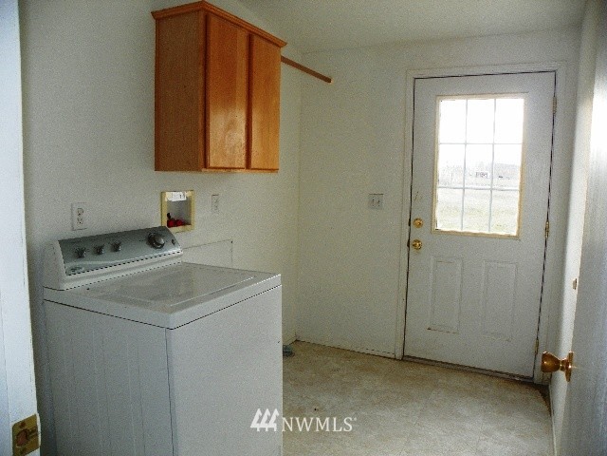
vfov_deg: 53.1
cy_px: 228
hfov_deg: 67.3
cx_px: 304
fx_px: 456
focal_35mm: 26
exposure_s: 1/60
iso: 64
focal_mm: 4.6
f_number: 2.8
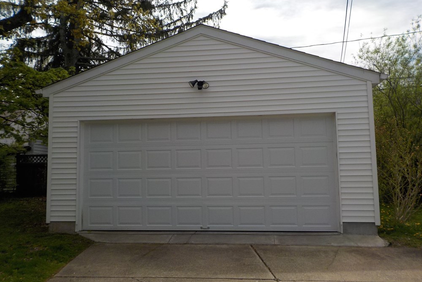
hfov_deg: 58.7
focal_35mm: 32
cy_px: 130
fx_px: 375
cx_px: 209
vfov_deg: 41.1
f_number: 3.3
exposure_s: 1/1600
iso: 125
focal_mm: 4.1
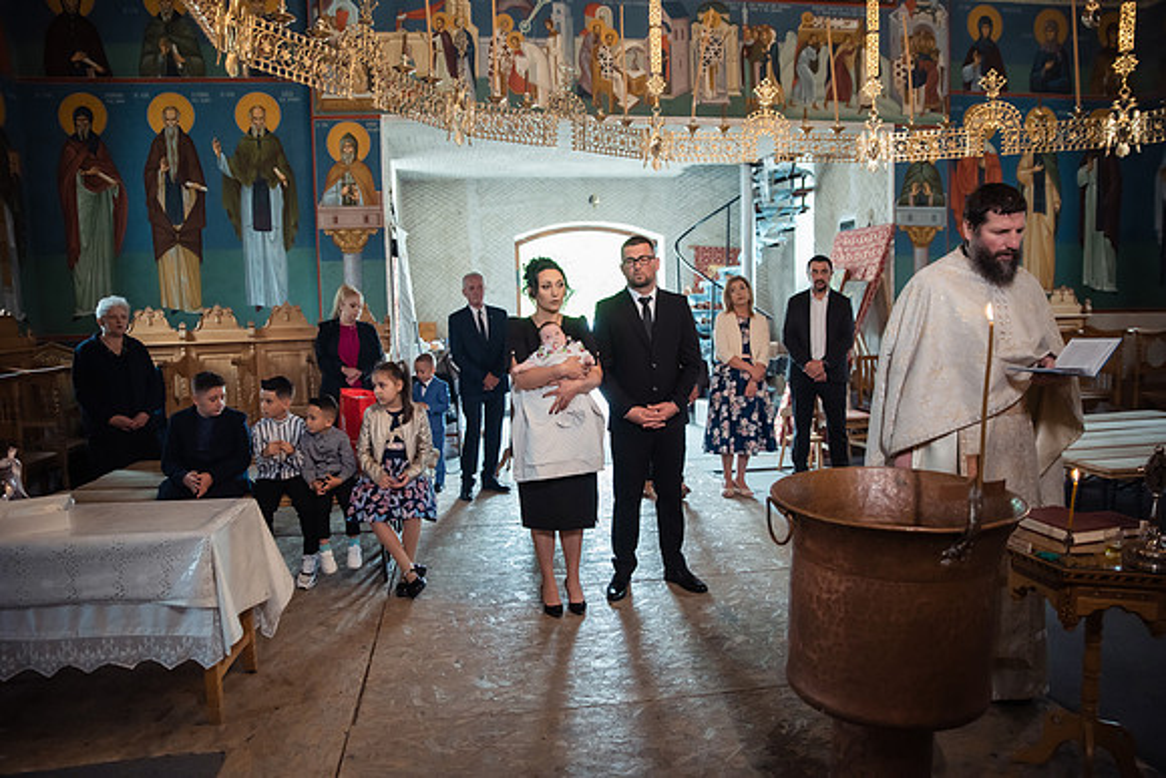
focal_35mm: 24
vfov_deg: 53.2
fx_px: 777
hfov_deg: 73.7
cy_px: 389
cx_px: 583
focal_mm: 24
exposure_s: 1/160
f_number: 2.8
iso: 1600
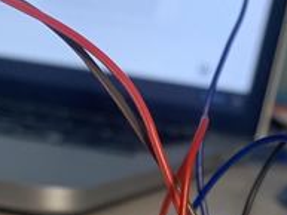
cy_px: 354
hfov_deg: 18.5
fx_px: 855
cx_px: 297
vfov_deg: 13.3
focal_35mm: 103
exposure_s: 1/50
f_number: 1.8
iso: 160
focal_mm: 4.25
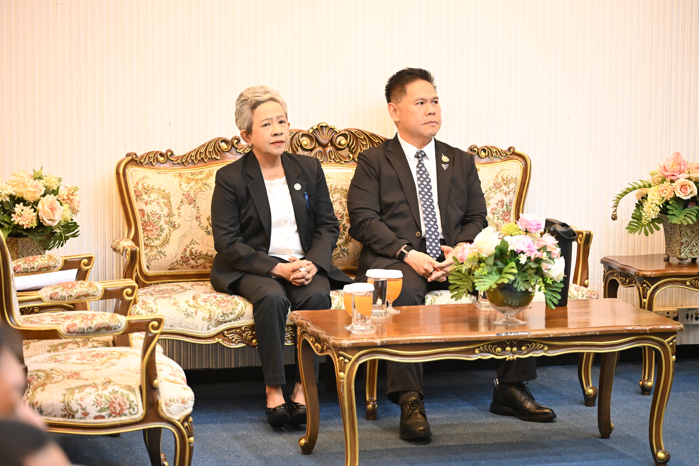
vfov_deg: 11.4
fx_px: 2330
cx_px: 350
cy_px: 233
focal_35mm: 120
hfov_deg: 17.1
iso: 6400
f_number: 4
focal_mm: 120
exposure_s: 1/125
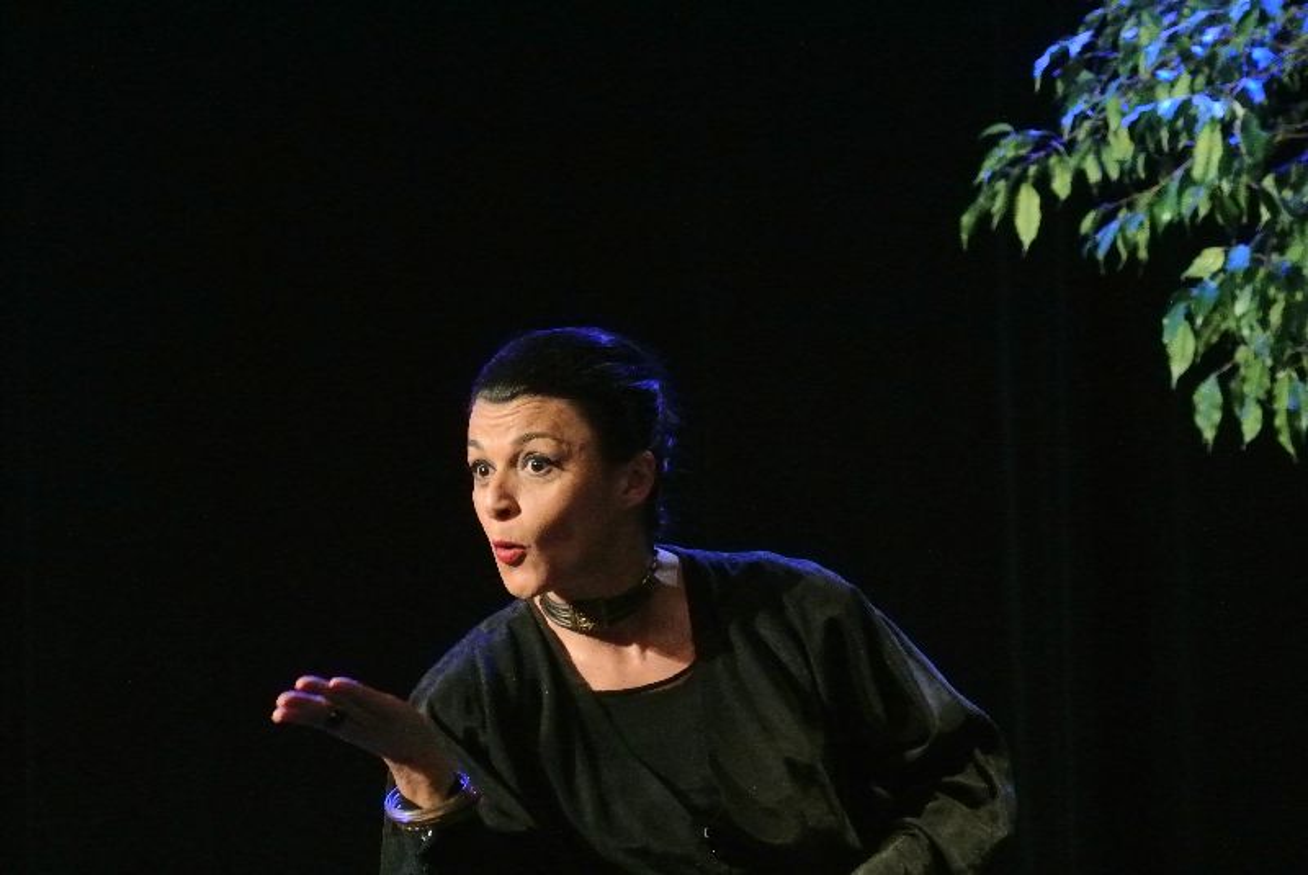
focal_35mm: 166
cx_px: 654
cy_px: 438
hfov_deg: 12.4
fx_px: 6037
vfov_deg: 8.3
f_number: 4.5
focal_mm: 61.6
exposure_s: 1/50
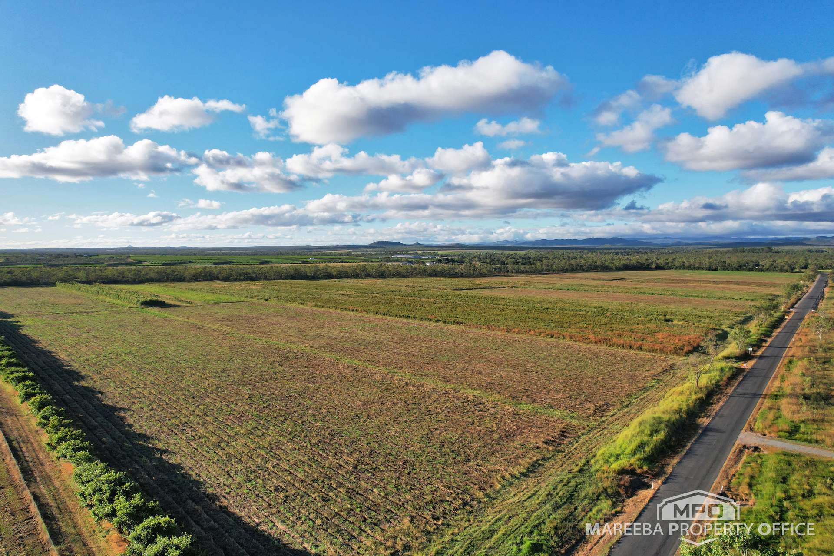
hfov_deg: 78.6
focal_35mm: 22
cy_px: 278
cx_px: 417
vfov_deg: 57.2
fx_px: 510
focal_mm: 8.38
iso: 140
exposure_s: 1/1600
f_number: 2.8
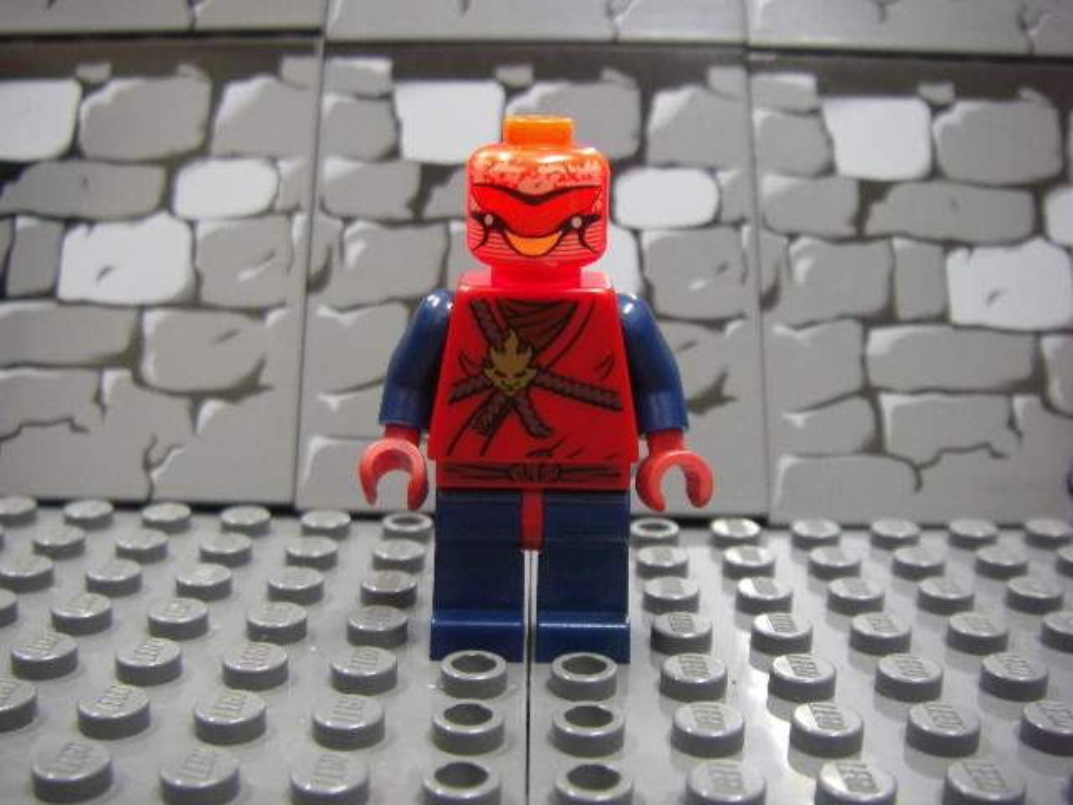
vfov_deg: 37.7
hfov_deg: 49.0
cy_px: 402
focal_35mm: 38
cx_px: 536
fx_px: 1178
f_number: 3.3
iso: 200
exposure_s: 1/4
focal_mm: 6.3
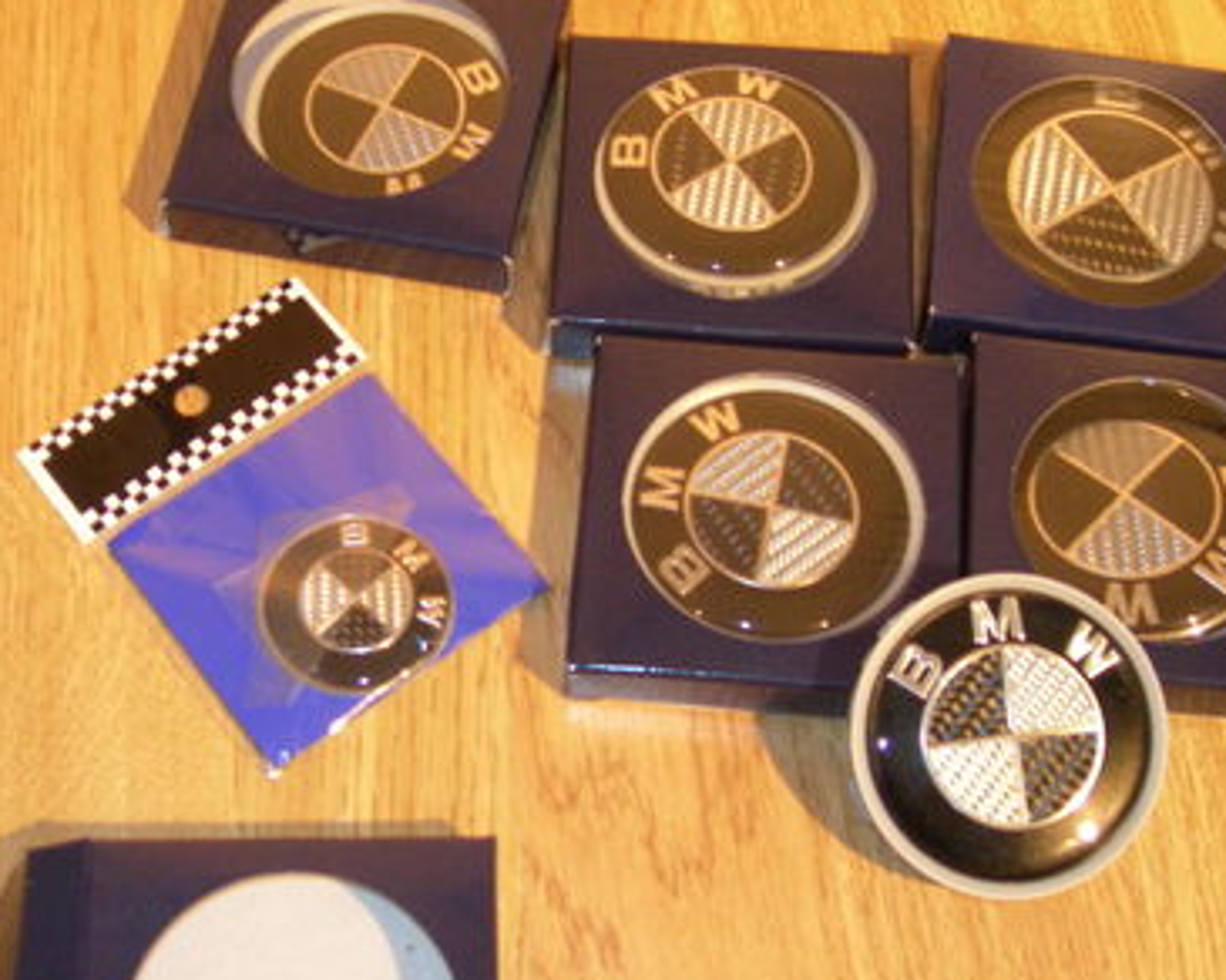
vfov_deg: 23.5
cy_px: 520
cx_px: 524
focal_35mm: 65
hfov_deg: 29.1
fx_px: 2359
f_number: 2.8
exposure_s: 1/9.1
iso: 200
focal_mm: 7.8
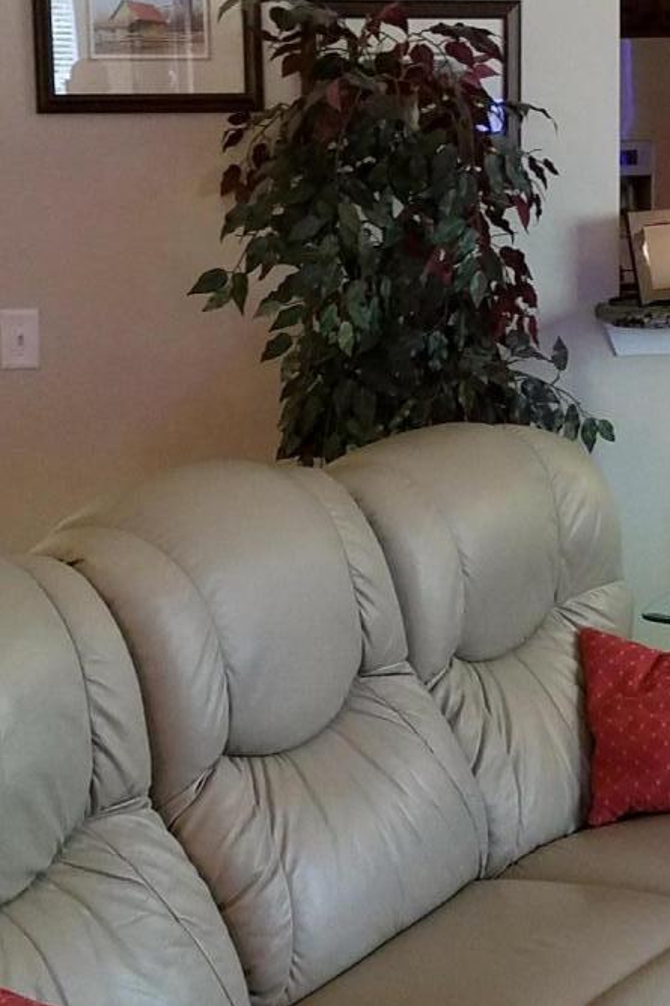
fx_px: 2262
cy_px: 417
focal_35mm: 81
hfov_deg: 16.8
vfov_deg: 25.0
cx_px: 446
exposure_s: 1/17
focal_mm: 4.2
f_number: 1.7
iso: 200
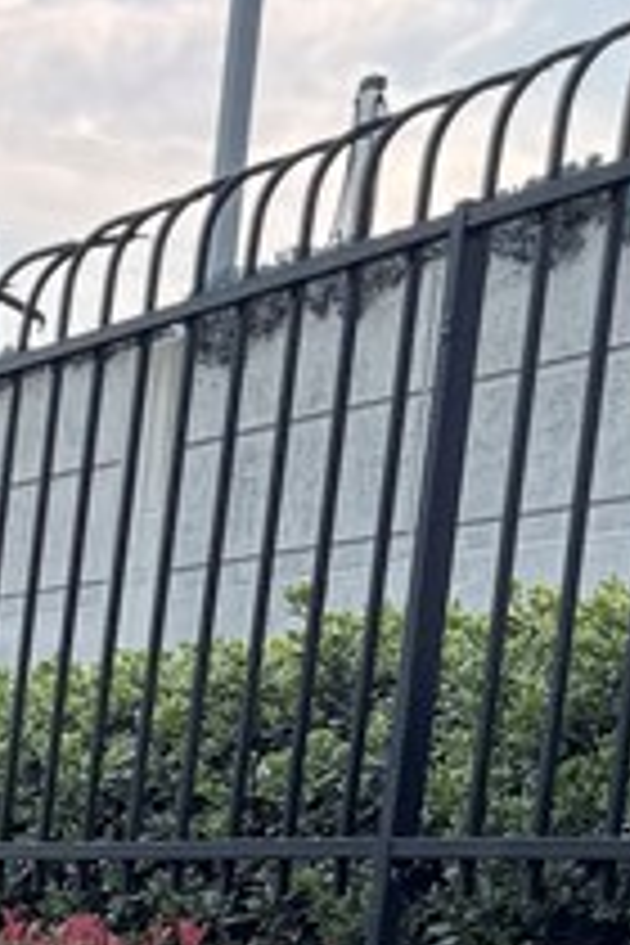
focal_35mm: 122
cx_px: -670
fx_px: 3202
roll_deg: -3.3
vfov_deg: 15.4
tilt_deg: -10.0
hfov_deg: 10.3
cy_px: 1431
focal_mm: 6.76
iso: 80
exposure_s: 1/448
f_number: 1.78
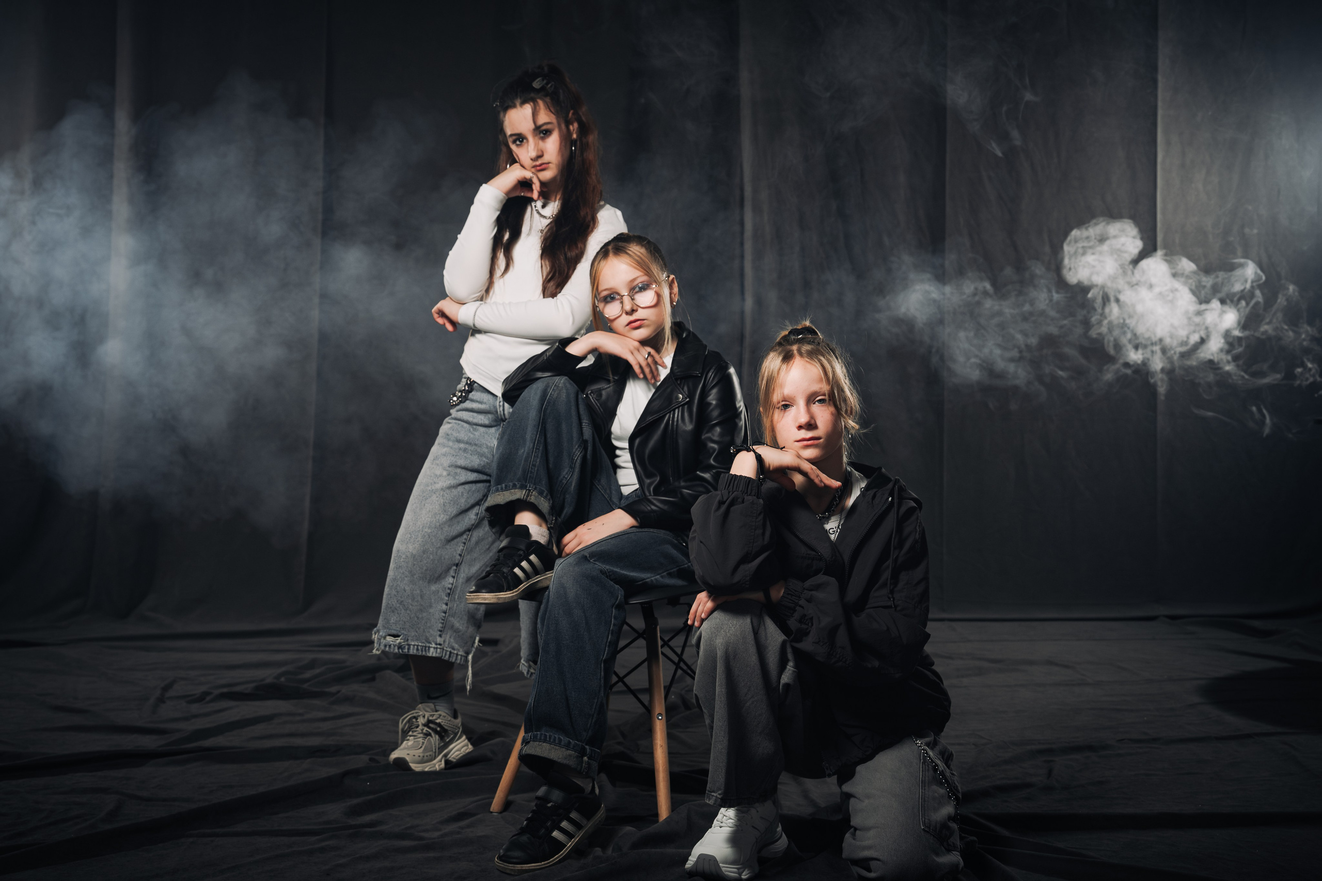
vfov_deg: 30.1
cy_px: 402
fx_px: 1636
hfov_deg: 44.0
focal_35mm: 45
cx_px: 626
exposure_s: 1/125
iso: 500
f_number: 5.6
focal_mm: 41
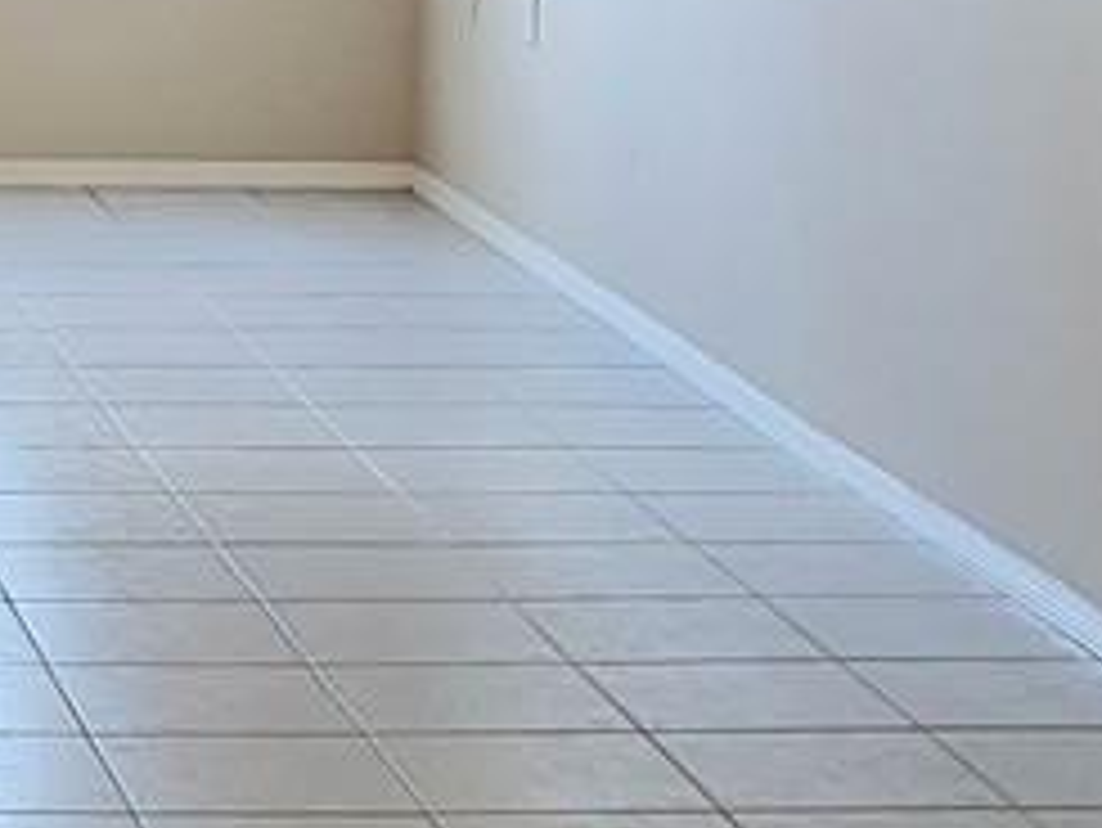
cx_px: -666
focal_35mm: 150
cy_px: -176
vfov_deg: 9.8
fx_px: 4778
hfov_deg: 12.4
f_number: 1.7
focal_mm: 6.3
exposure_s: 1/60.2
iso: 64
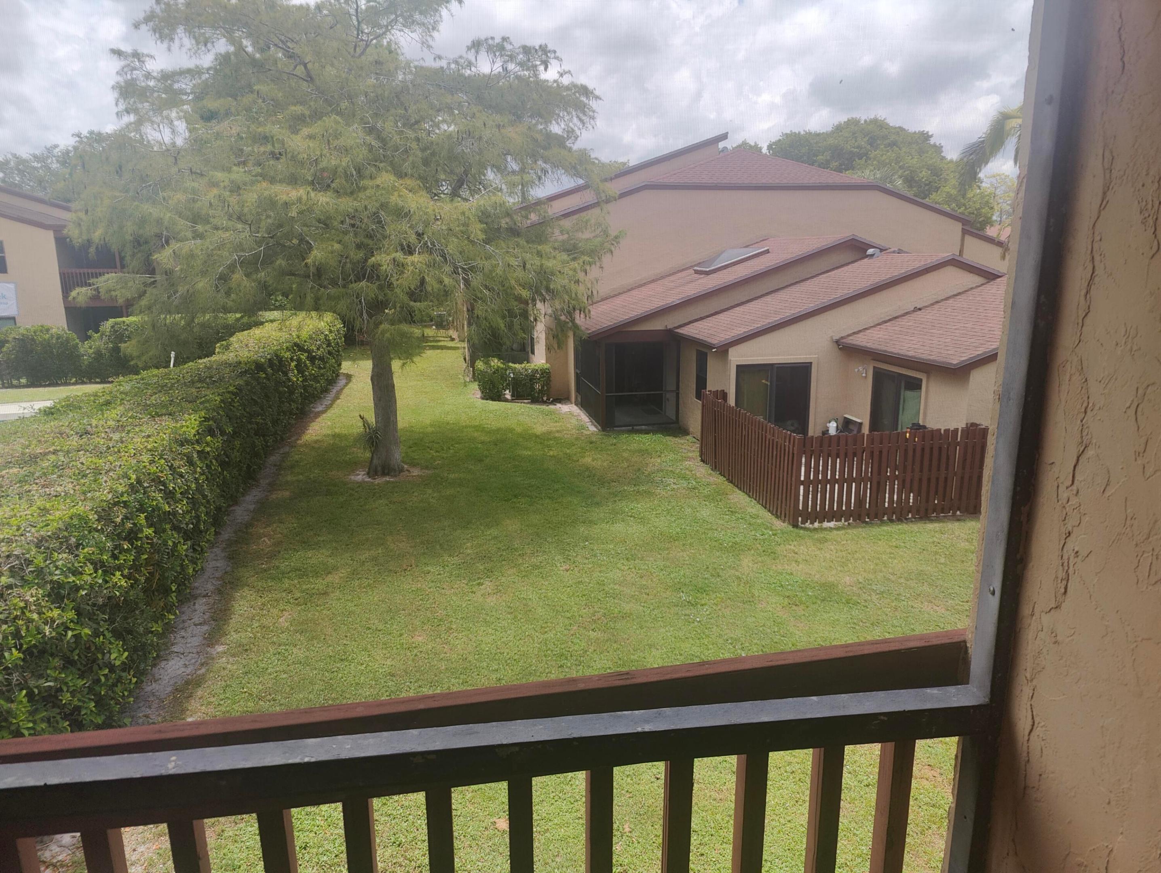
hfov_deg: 73.9
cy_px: 436
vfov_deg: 59.0
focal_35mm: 23
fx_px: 772
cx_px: 580
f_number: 1.8
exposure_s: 1/1282
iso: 100
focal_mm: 6.06
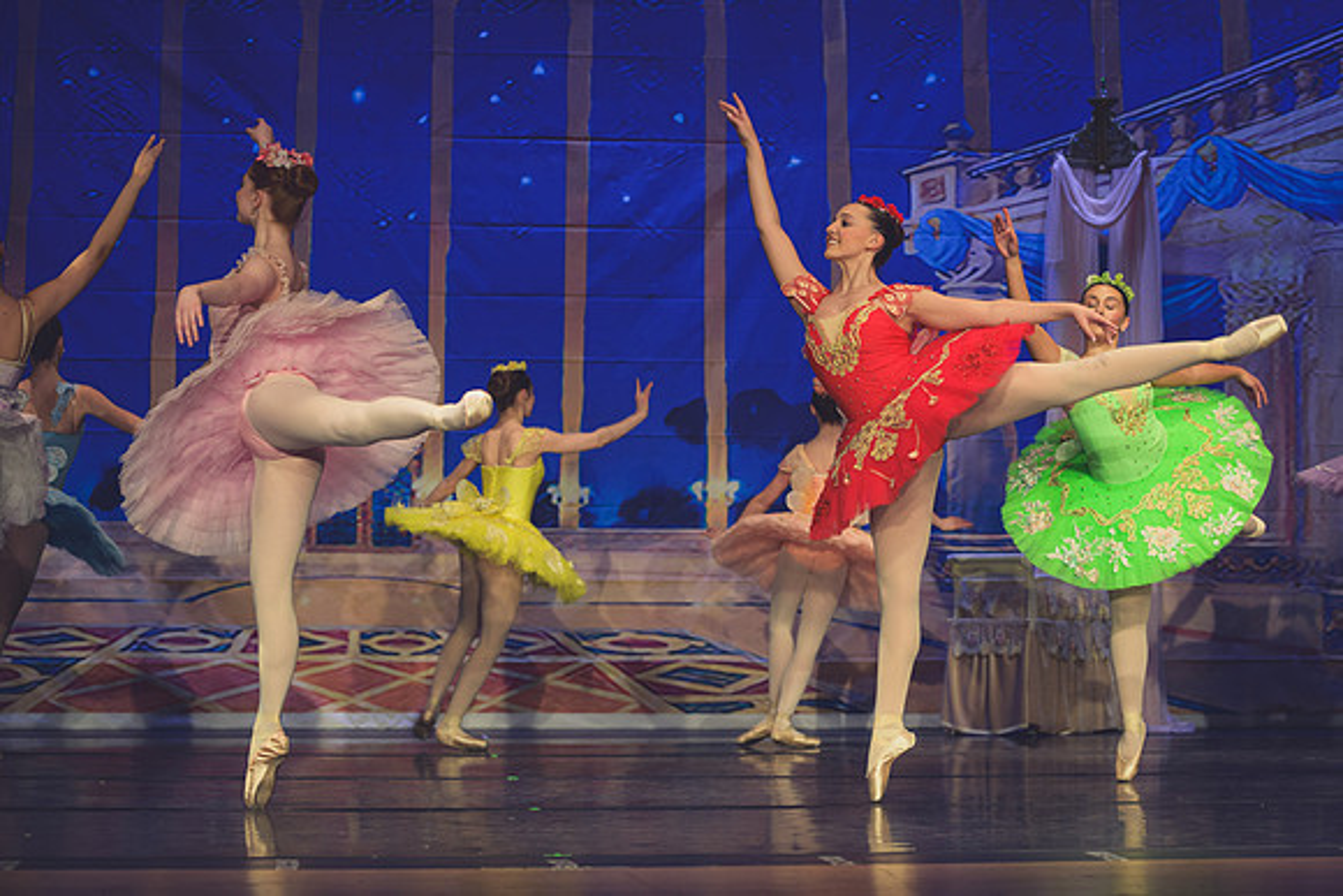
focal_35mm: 88
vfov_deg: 15.5
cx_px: 832
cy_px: 449
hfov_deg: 23.0
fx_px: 3297
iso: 900
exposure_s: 1/320
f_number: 2.8
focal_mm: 70
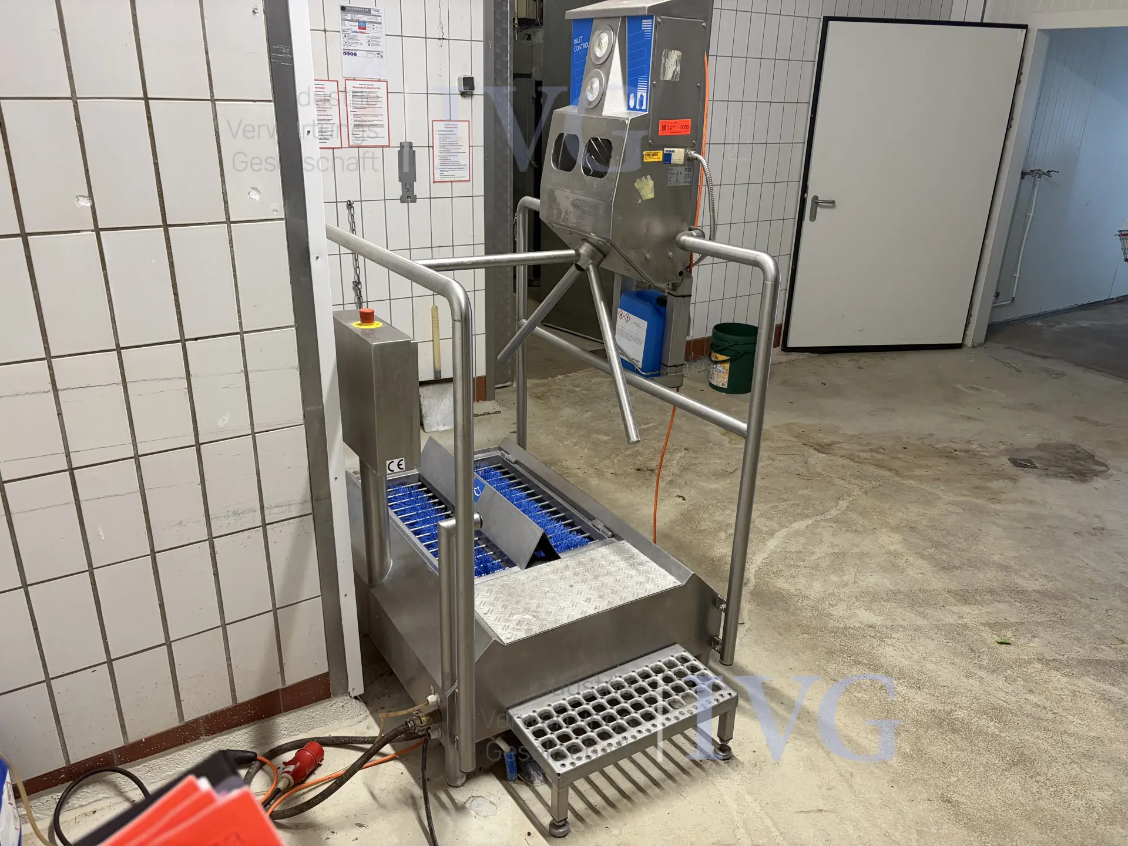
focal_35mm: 26
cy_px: 423
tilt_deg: -20.6
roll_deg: -1.0
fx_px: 847
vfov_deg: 53.1
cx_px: 564
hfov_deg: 67.3
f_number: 1.6
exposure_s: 1/60
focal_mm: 5.96
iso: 200
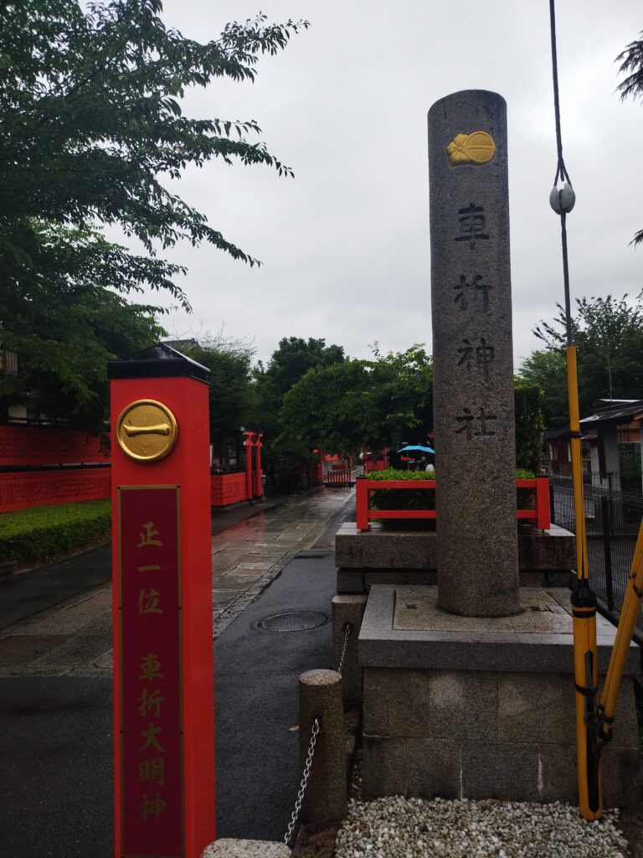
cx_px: 322
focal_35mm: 27
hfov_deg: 51.4
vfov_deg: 65.3
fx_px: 669
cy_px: 429
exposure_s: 1/753
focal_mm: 4.7
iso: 50
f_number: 1.79
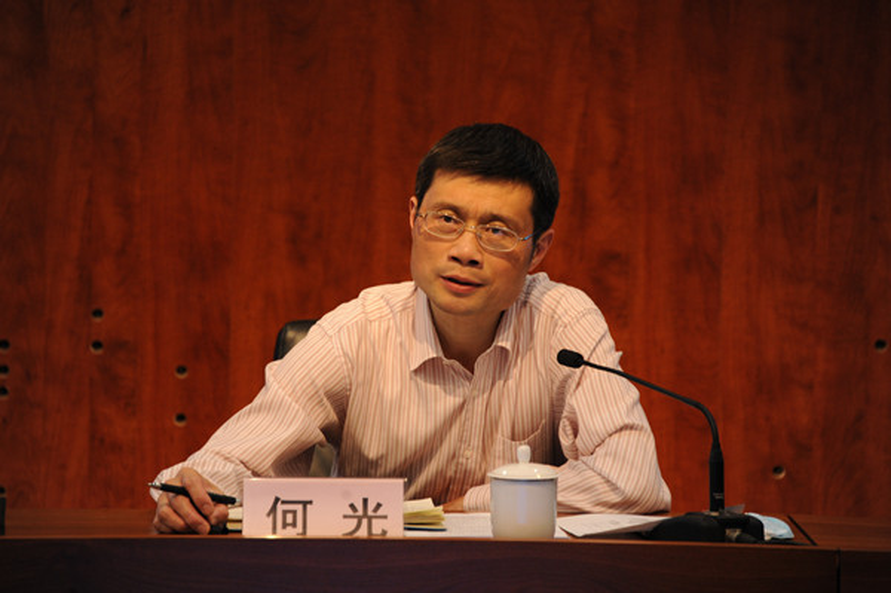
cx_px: 446
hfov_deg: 9.0
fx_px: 5688
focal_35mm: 230
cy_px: 296
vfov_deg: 6.0
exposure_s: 1/80
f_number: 5.6
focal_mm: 230
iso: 1600
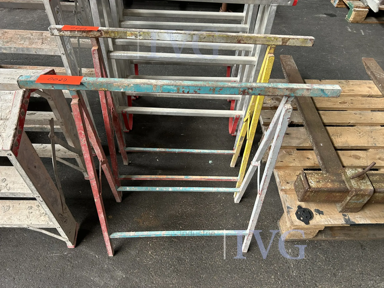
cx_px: 192
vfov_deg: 53.1
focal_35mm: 26
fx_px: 288
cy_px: 144
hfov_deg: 67.3
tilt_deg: -49.4
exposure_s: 1/111
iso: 125
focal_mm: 5.7
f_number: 1.5
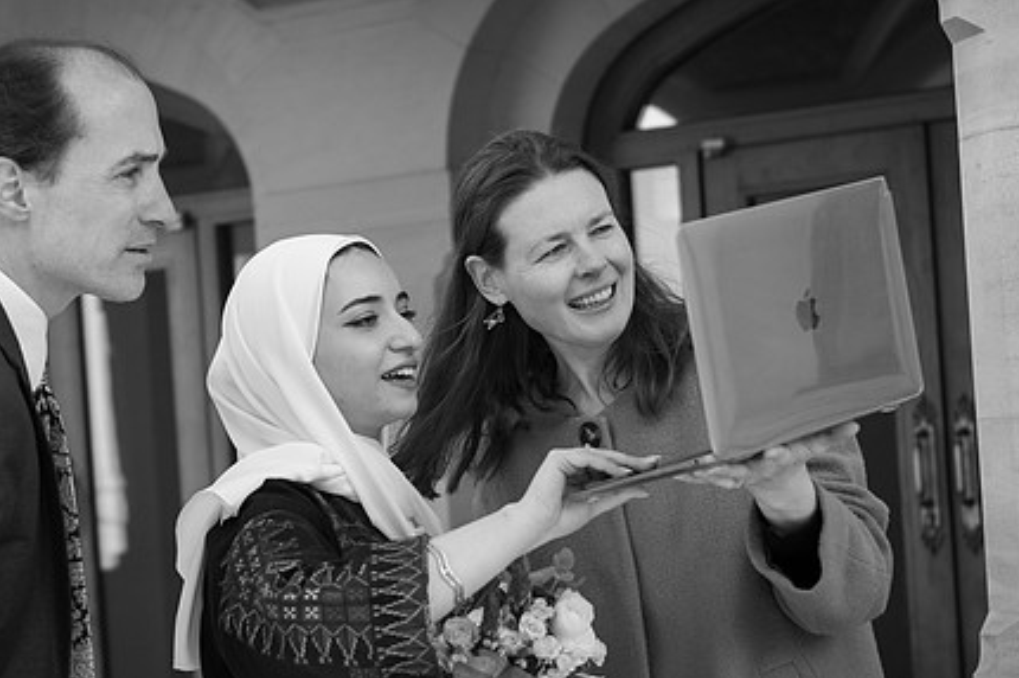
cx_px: 379
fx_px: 2291
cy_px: 412
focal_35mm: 81
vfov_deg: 16.8
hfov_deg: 25.0
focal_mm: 40
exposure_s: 1/2500
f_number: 2.8
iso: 200
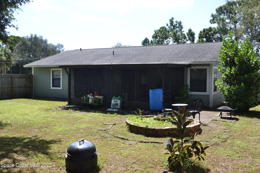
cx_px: 130
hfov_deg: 53.1
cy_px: 86
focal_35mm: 36
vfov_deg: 36.9
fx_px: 260
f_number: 10
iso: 400
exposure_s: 1/320
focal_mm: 24
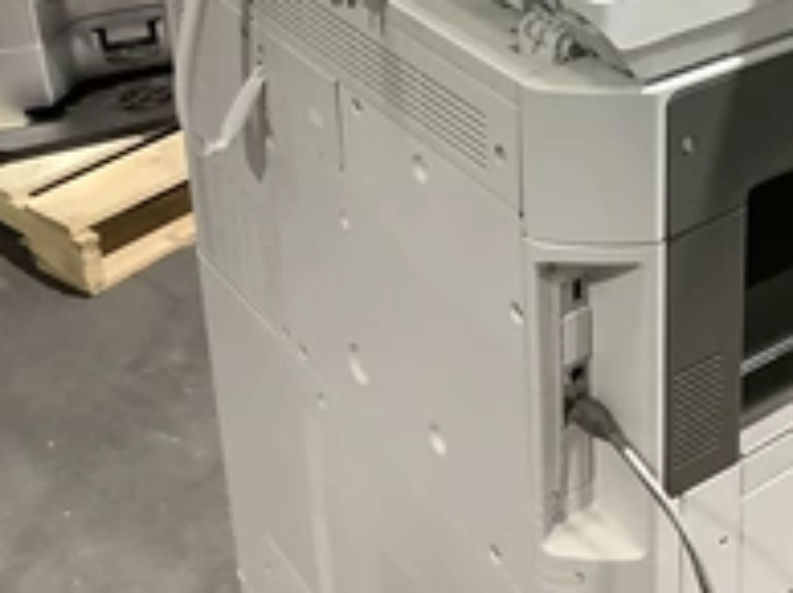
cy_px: -16
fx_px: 1464
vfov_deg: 21.9
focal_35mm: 64
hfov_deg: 29.6
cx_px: 642
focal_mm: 3.3
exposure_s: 1/50
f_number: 2.4
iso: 250
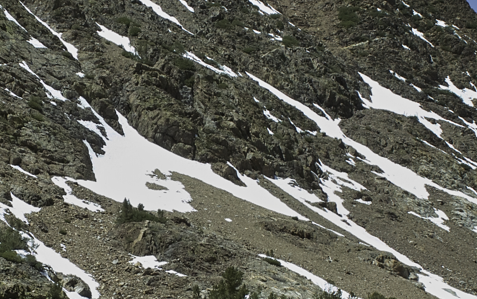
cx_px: 155
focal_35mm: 94
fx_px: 1222
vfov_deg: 13.9
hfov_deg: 22.0
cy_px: 207
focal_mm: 16.6
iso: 100
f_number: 8
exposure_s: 1/160
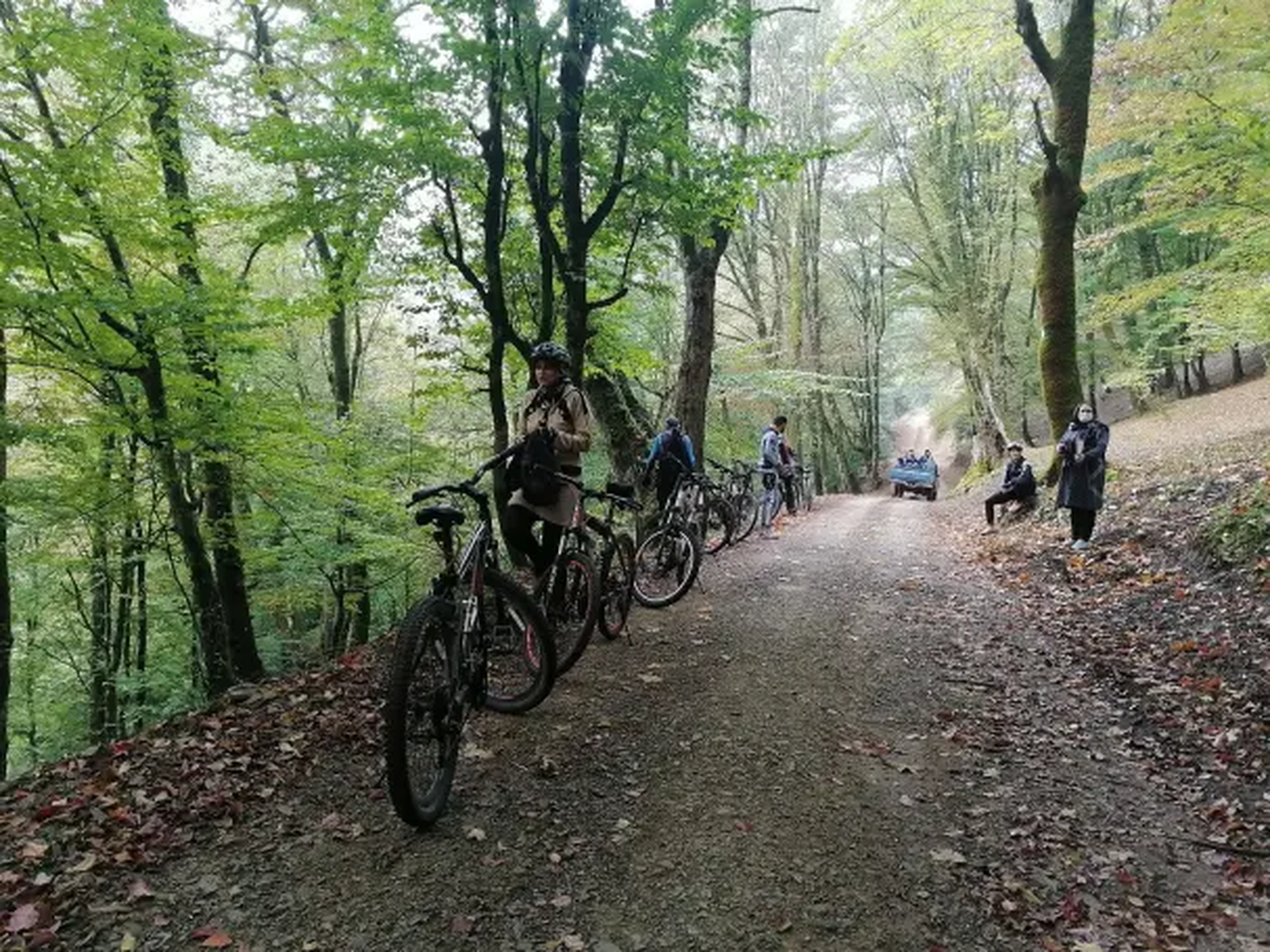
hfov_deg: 65.3
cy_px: 476
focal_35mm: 27
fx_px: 990
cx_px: 635
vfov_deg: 51.3
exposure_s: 1/33.3
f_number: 1.8
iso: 160
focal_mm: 5.3
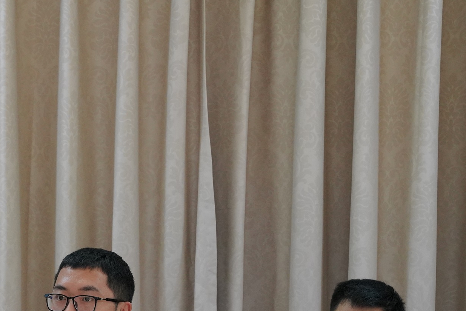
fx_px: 2201
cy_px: 338
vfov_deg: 8.0
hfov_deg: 11.9
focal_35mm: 170
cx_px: -31
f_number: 4
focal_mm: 70
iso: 2500
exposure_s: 1/160
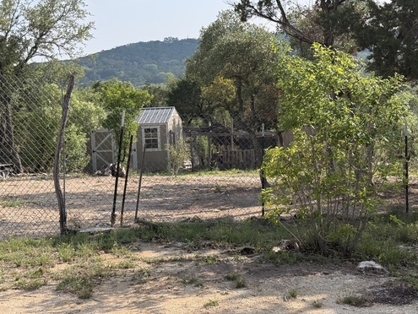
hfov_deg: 31.2
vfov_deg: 23.7
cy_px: 155
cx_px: 208
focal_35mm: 62
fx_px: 749
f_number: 1.78
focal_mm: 6.76
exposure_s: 1/3096
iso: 80
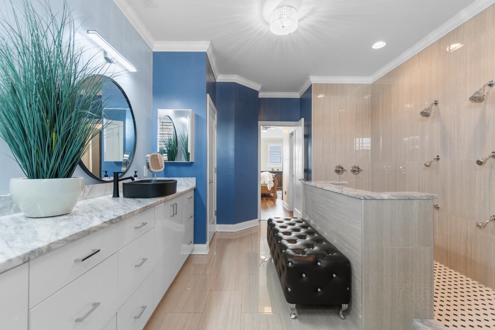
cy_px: 165
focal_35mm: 15
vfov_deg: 77.3
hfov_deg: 100.4
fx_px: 206
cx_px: 248
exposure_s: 1/1.25
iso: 100
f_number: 4.5
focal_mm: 10
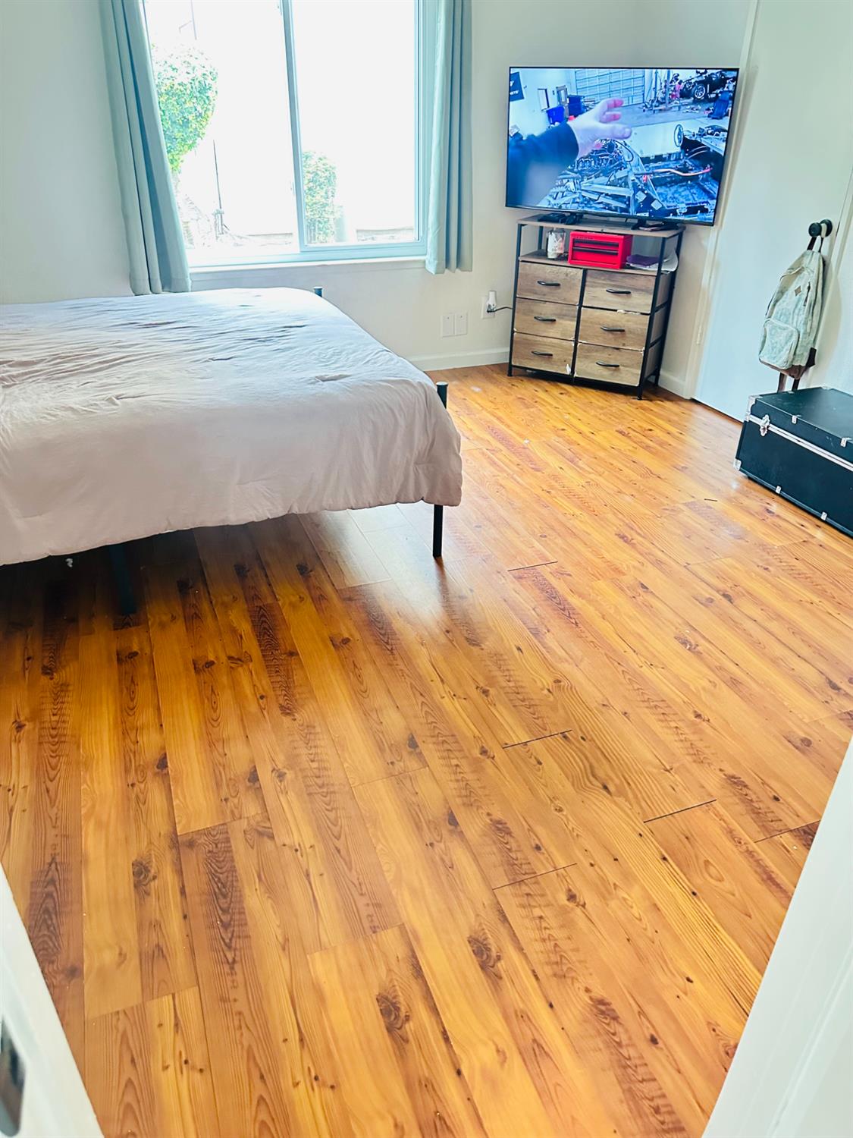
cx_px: 426
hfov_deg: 56.8
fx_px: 789
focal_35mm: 24
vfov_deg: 71.6
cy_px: 569
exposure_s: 1/40
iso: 800
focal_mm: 6.86
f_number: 1.78
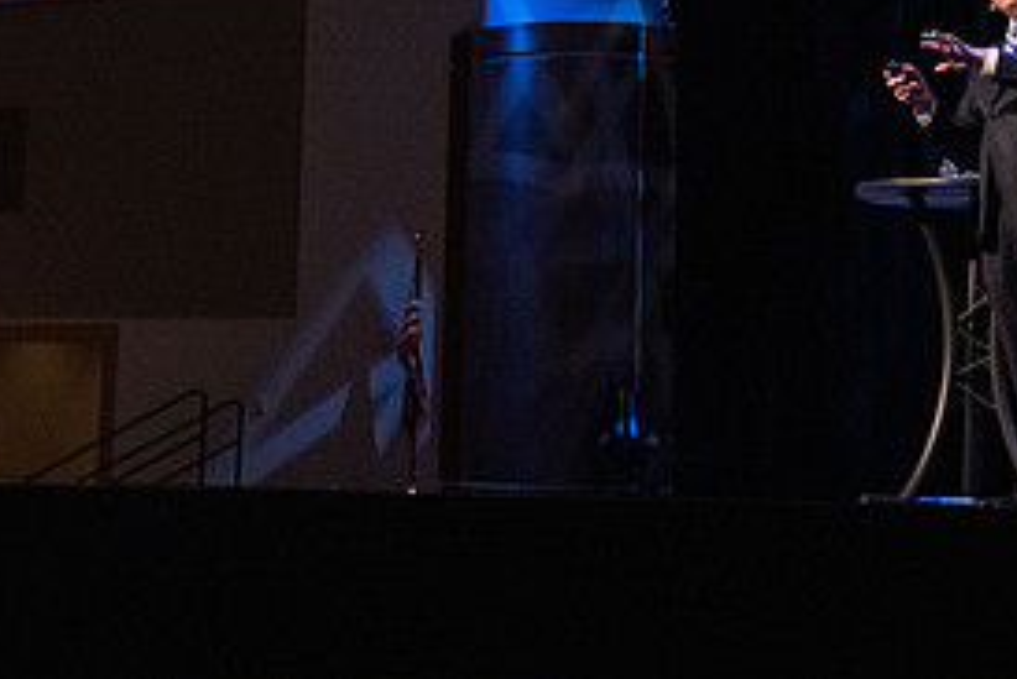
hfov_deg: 22.8
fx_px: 2515
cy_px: -32
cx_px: 423
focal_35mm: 89
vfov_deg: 15.1
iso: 4000
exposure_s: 1/250
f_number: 4
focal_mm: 42
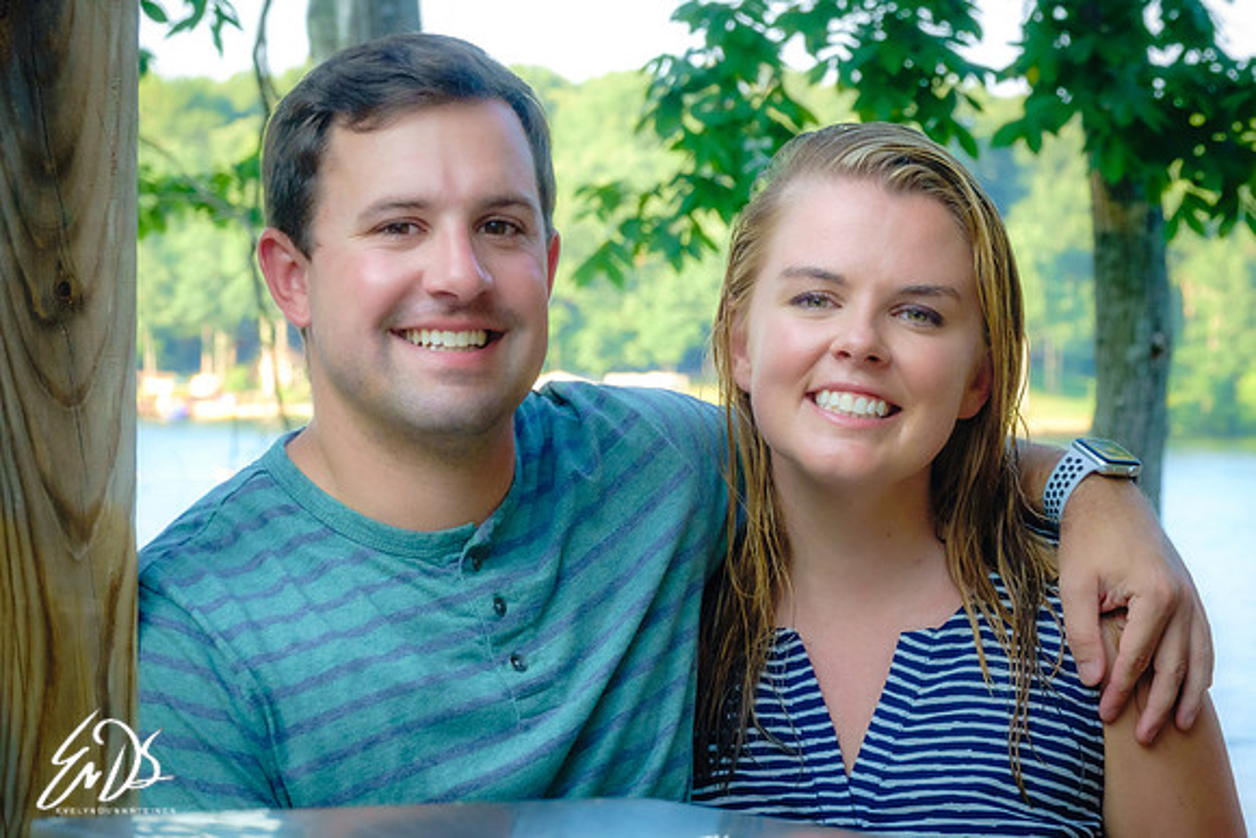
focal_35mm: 156
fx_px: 5433
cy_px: 438
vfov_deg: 8.8
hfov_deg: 13.2
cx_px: 656
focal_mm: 54.57
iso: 640
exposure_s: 1/125
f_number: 6.3
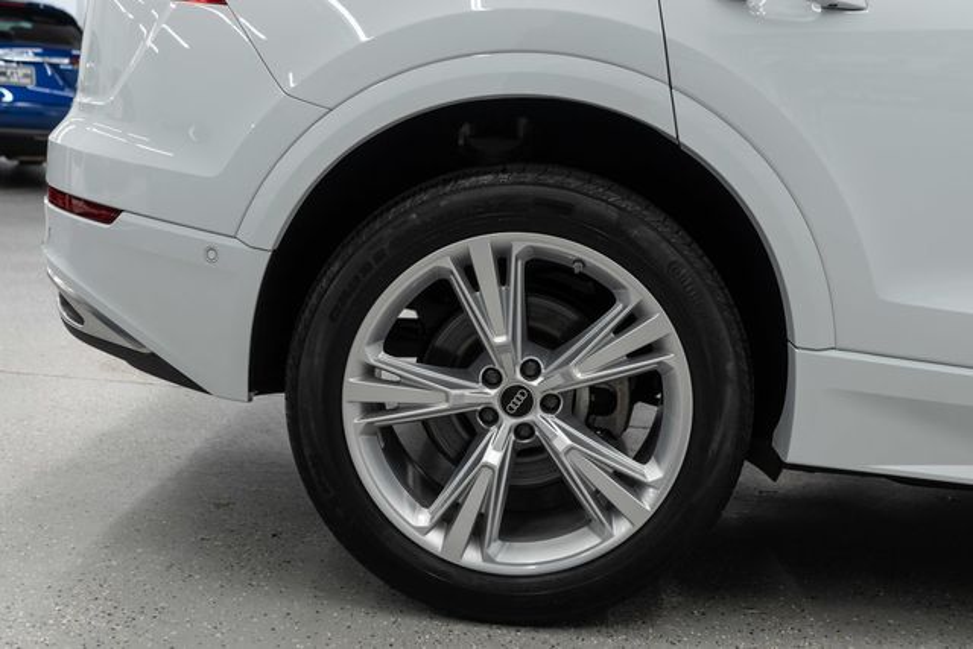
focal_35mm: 42
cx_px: 486
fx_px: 1135
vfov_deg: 31.9
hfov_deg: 46.4
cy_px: 324
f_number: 3.2
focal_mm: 28
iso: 200
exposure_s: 1/50
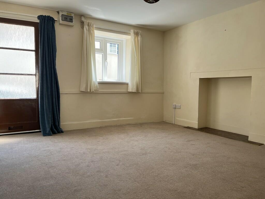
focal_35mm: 26
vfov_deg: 53.1
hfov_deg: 67.3
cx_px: 132
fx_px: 199
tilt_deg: -3.0
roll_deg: -0.3
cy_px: 100
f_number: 1.6
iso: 50
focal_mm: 5.1
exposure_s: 1/162
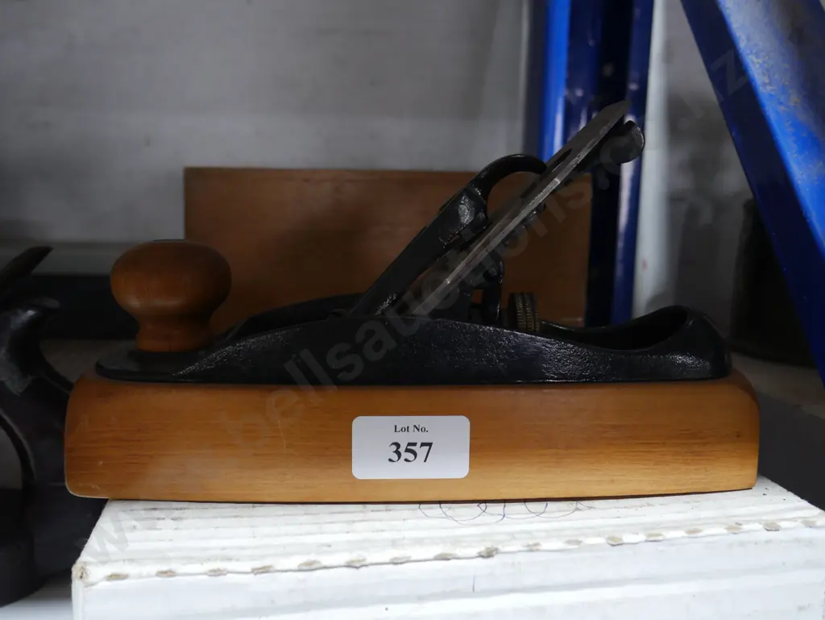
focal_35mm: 34
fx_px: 811
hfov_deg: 53.9
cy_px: 310
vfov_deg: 41.8
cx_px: 412
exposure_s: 1/60
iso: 800
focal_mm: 17
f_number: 4
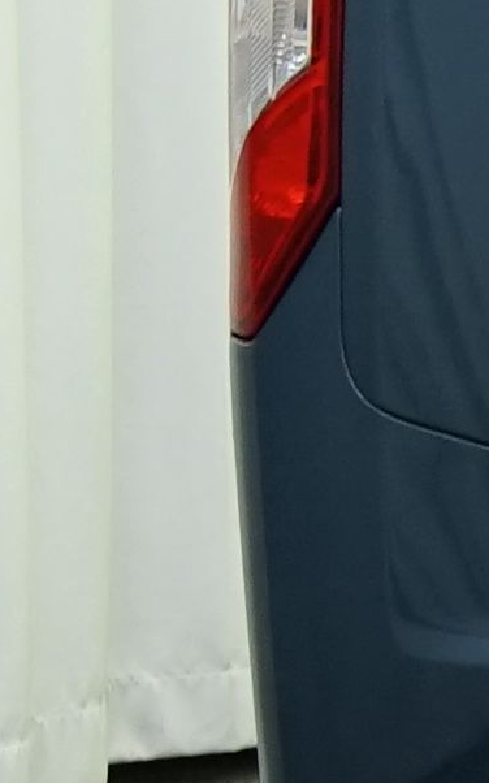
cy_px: 190
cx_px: 3657
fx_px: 8448
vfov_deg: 5.3
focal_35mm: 396
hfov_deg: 2.9
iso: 800
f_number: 3.5
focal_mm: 39
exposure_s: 1/40
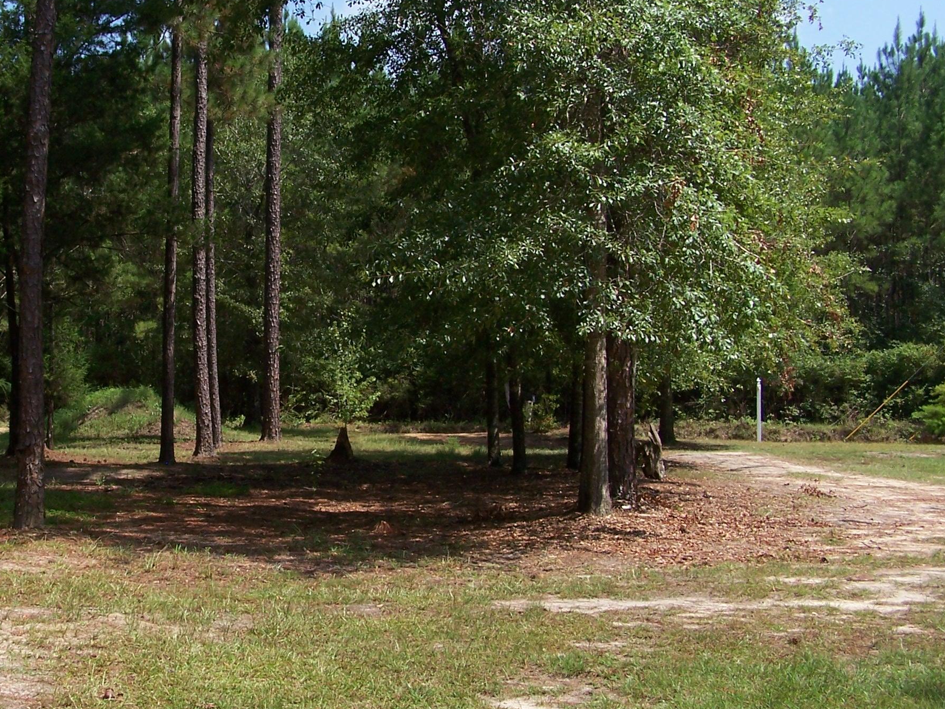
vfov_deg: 26.5
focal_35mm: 55
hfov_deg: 34.5
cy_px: 302
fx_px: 1501
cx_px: 300
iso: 80
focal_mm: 6.3
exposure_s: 1/500
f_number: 4
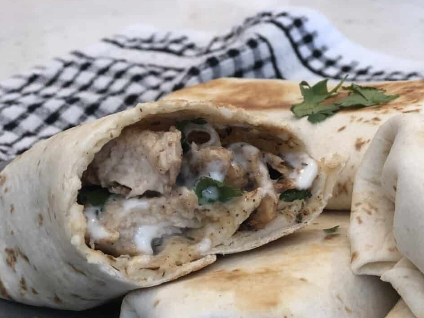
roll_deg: +1.7
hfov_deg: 21.5
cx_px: 283
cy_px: 244
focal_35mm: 91
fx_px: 1115
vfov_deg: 16.1
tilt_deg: -25.8
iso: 32
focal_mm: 6.6
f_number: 2.8
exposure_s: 1/30
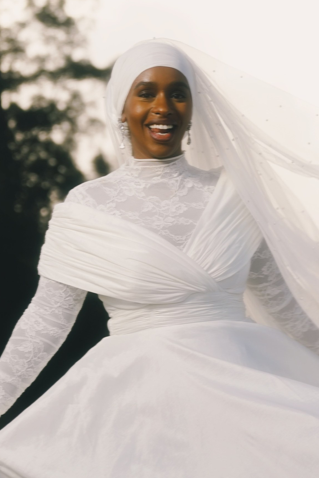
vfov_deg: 16.6
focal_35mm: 123
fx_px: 1635
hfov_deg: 11.1
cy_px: 281
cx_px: 201
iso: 500
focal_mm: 52
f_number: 2.8
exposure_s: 1/250
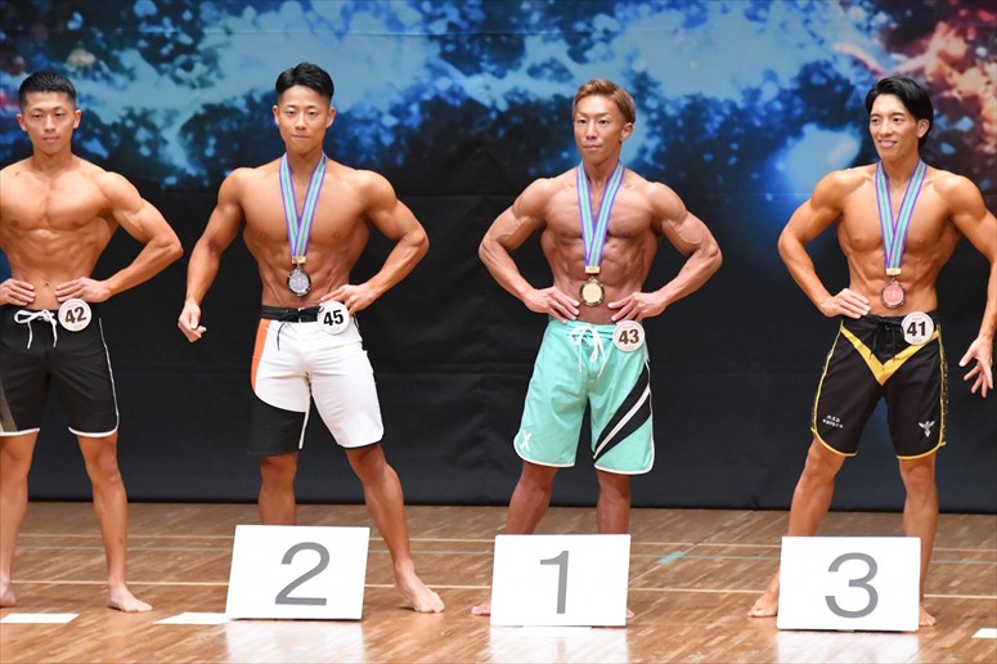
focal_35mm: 285
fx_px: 7889
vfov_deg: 4.8
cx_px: 498
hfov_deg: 7.2
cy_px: 332
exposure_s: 1/400
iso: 8000
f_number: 5.6
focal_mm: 190
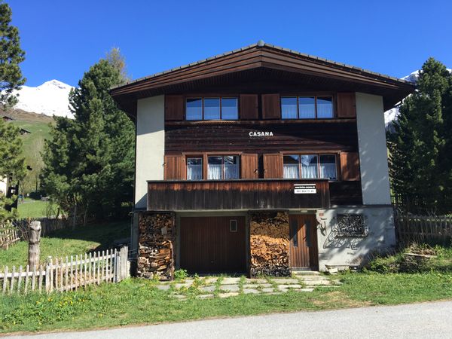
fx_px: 379
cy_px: 170
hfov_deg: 61.7
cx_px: 226
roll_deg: +2.0
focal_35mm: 29
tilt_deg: +7.9
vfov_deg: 48.2
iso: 25
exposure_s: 1/725
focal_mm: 4.15
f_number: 2.2
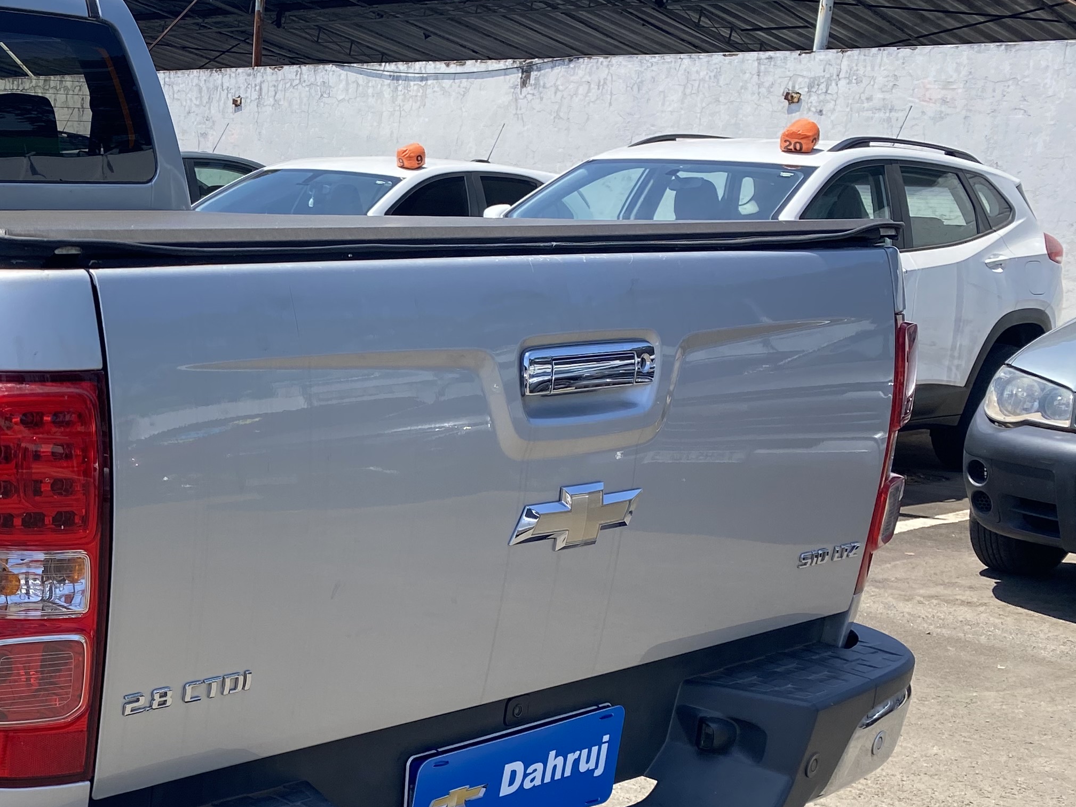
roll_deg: -1.2
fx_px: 1616
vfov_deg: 27.7
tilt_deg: -13.8
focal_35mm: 52
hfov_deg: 33.8
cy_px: 588
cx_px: 17
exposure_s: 1/1653
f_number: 1.8
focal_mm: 4.25
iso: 32
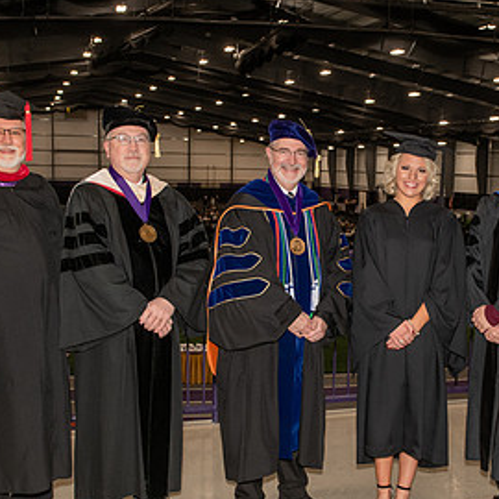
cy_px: 288
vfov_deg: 32.1
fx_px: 864
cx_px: 321
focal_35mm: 53
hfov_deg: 32.0
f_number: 5.6
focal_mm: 27
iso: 1000
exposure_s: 1/160
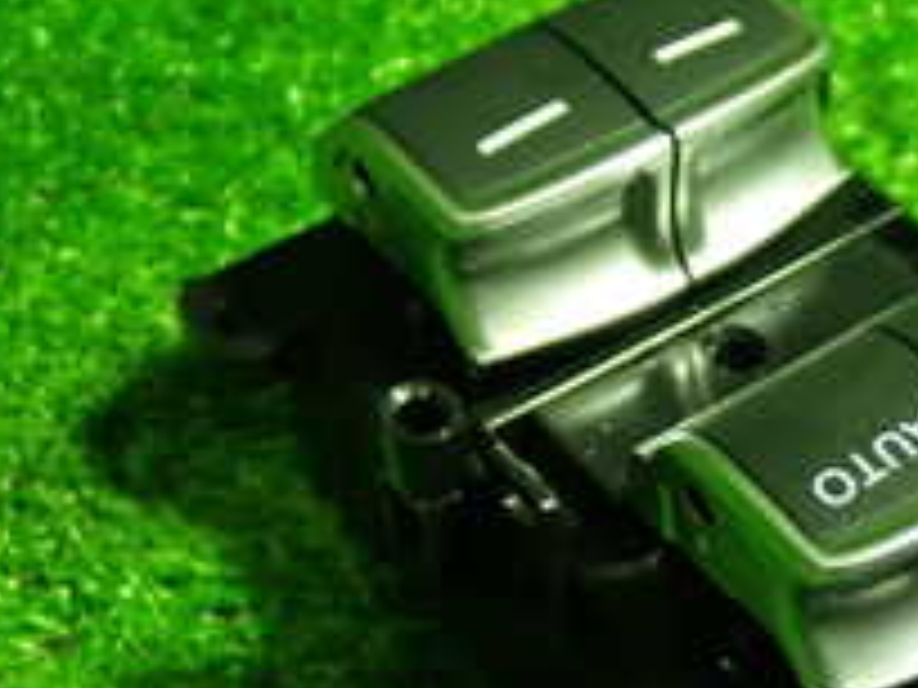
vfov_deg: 13.0
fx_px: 2970
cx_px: 1071
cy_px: 710
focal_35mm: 112
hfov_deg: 16.9
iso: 800
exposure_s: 1/40
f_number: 2.7
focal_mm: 6.83
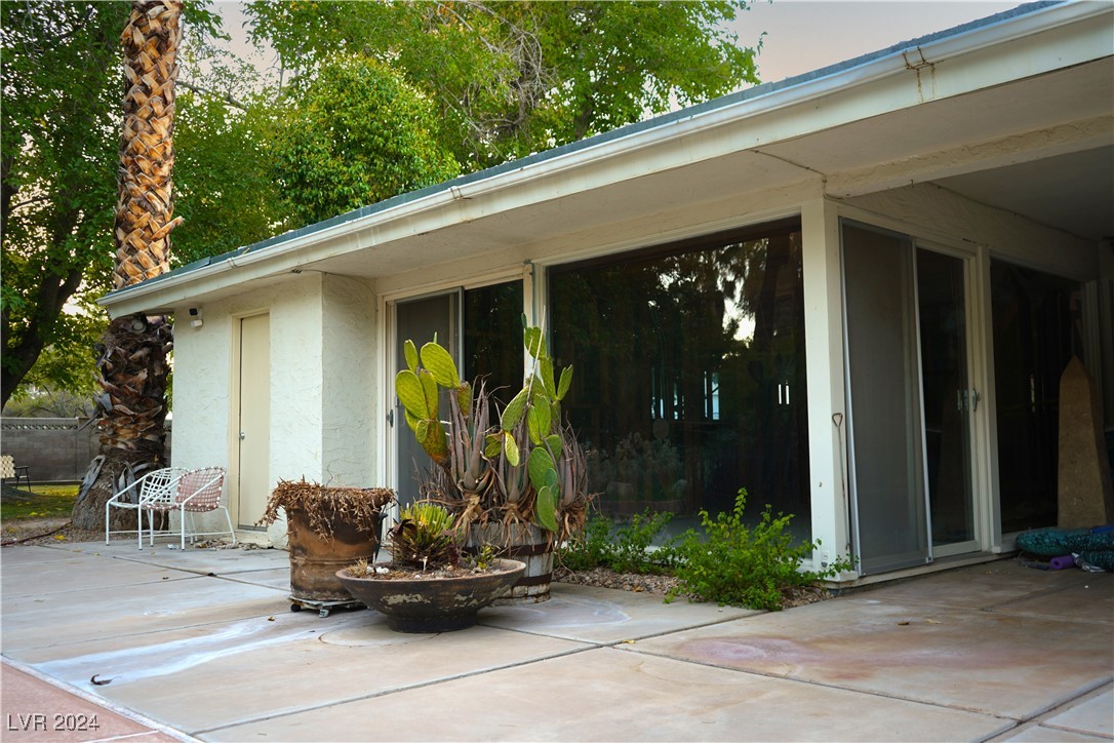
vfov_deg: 41.1
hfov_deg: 58.7
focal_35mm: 32
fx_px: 990
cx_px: 557
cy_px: 372
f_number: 4
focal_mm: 32
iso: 64
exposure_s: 1/20
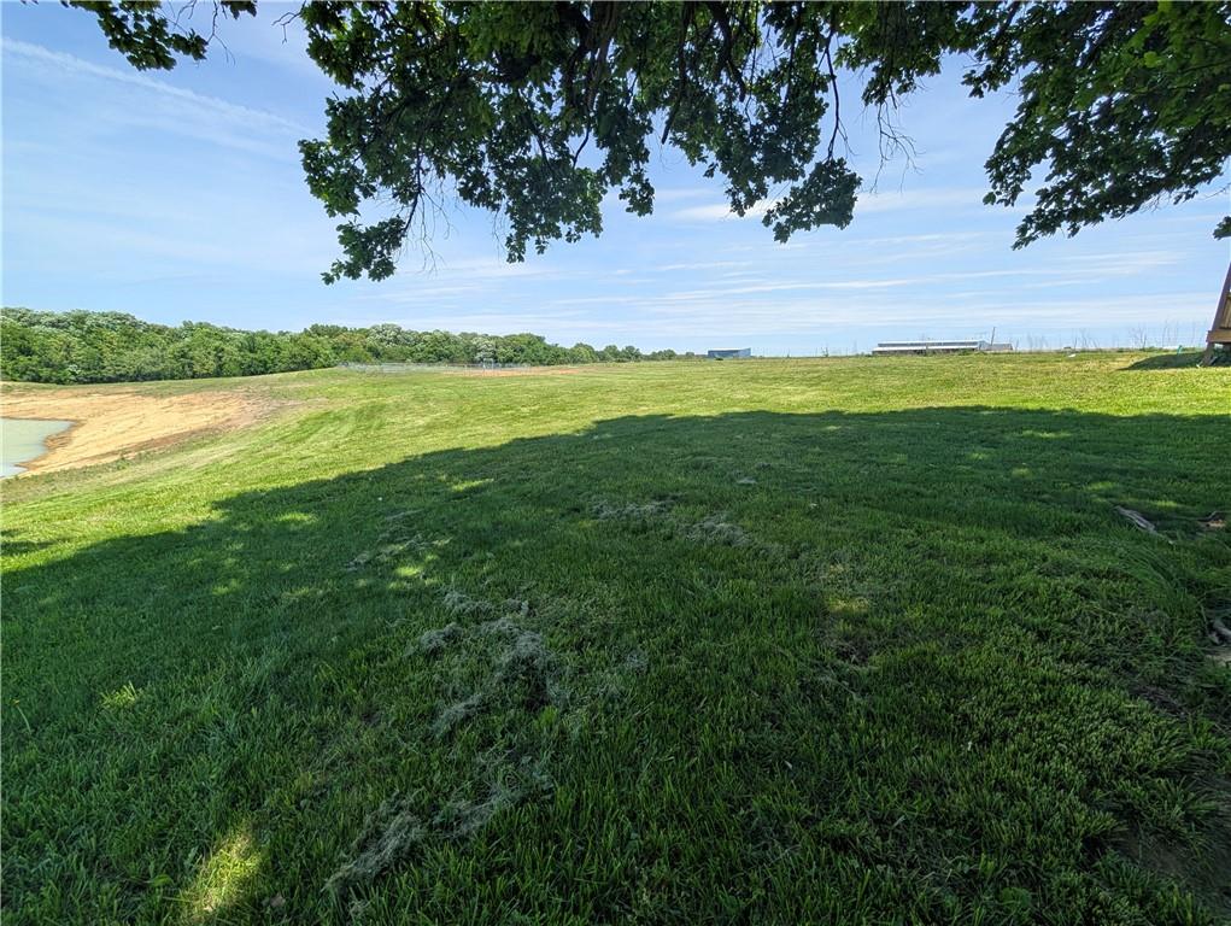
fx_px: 427
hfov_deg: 110.5
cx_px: 616
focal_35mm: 12
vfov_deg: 94.6
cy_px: 463
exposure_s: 1/1773
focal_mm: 2.02
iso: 52
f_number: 1.7
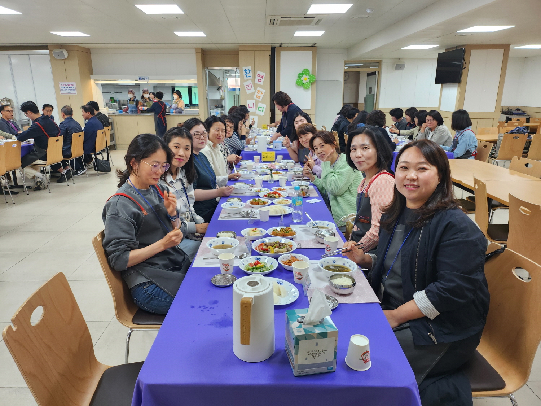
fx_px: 375
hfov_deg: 71.6
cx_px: 270
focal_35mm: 24
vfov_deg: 56.8
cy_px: 203
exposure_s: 1/120
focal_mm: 5
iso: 160
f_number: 1.8
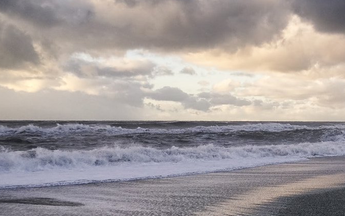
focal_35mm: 58
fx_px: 545
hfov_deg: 30.7
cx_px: 393
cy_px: 169
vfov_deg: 22.1
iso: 800
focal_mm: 24
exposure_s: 1/350
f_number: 8
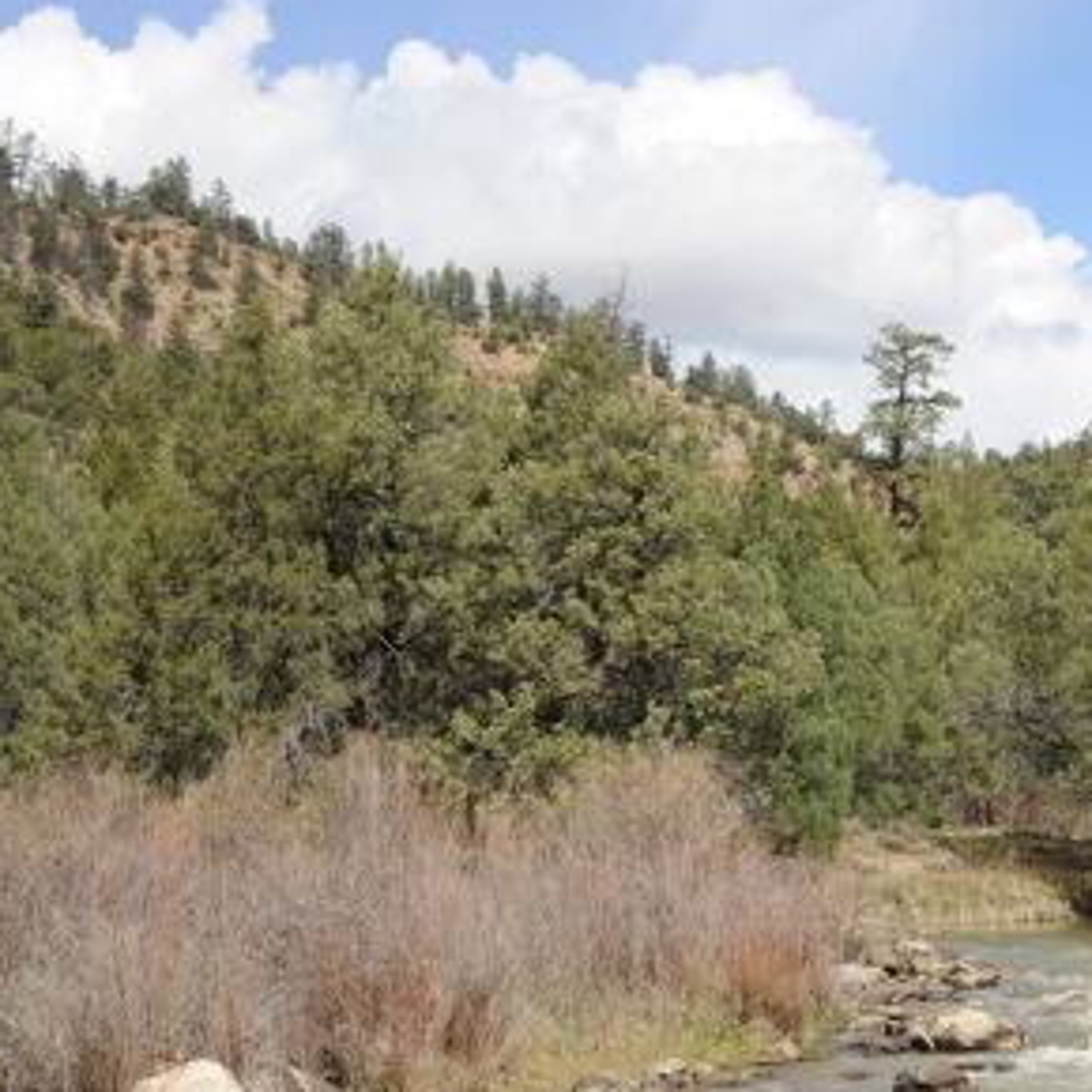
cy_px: 968
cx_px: 1405
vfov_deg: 20.7
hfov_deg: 19.5
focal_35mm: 82
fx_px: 2927
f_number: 8
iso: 200
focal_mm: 35
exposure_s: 1/500
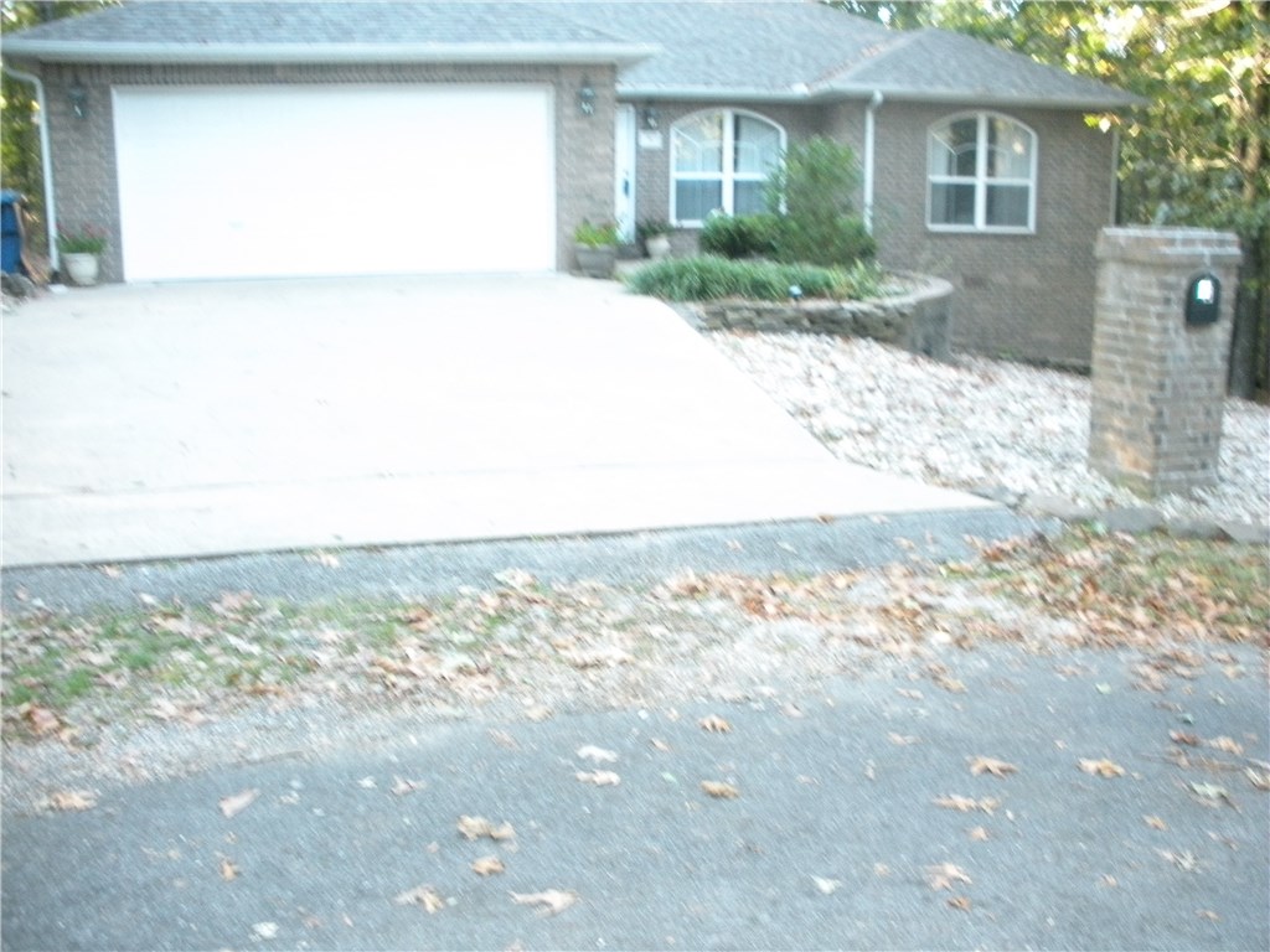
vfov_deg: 40.7
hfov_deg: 52.6
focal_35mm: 35
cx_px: 635
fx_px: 1284
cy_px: 476
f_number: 3.5
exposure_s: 1/30
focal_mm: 6.3
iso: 441
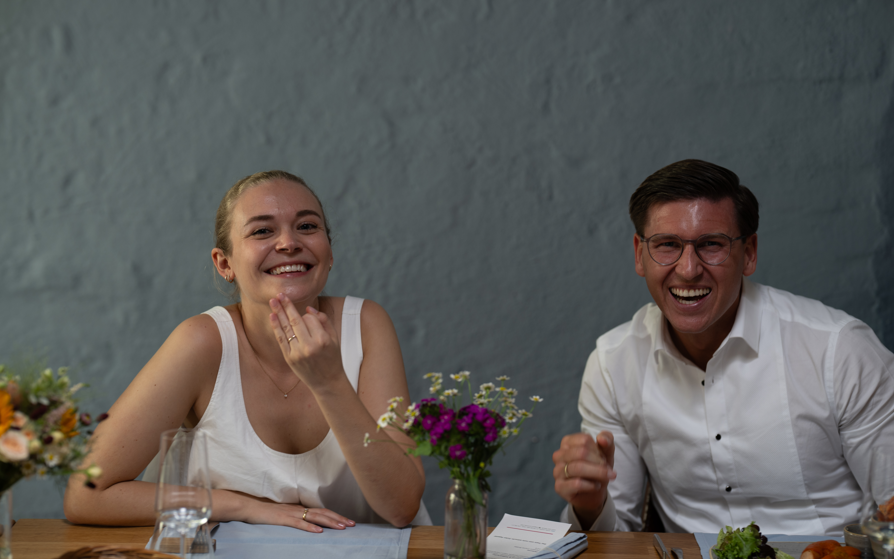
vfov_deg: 15.0
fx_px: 2120
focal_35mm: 87
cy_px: 266
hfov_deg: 23.8
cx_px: 448
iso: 160
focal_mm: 85
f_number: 2.2
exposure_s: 1/80
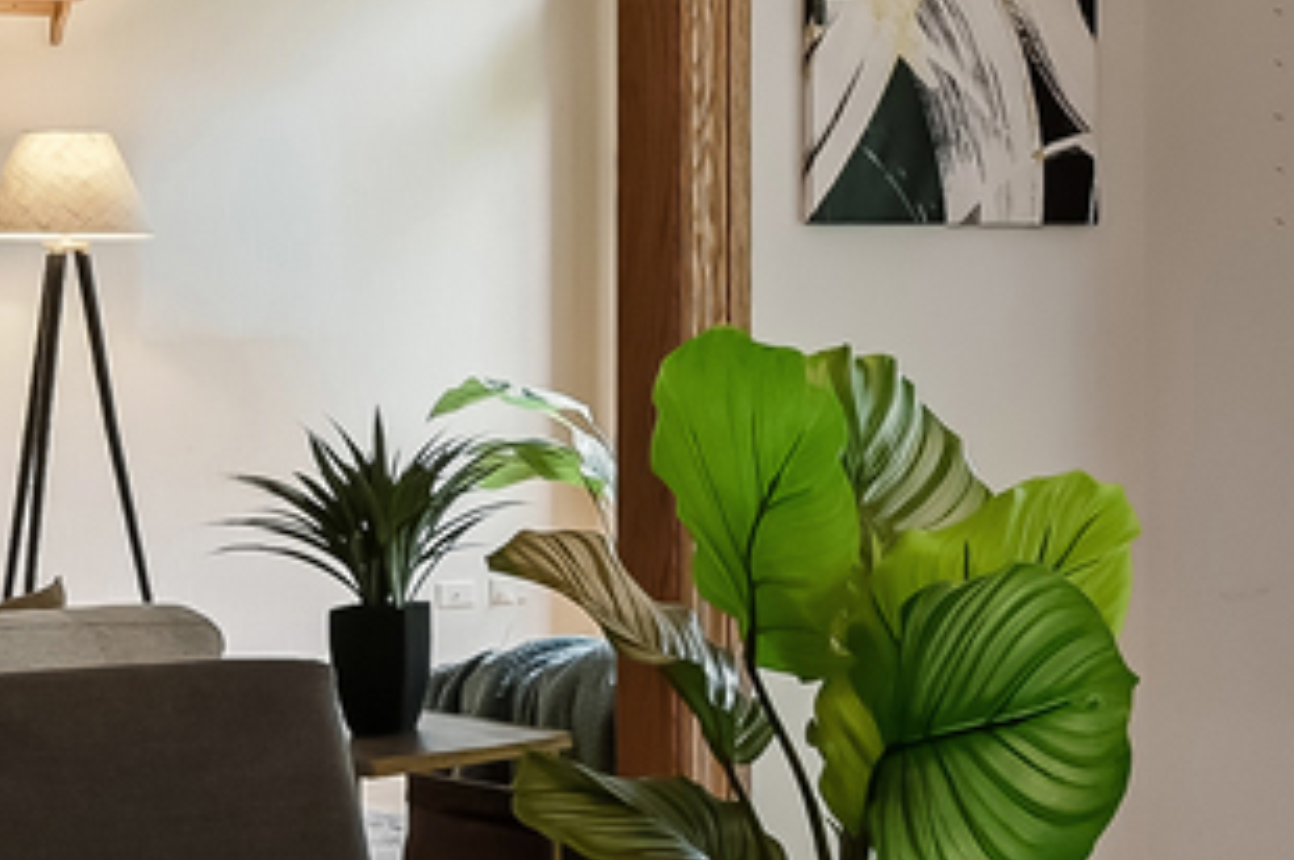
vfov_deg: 15.3
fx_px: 3196
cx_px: 1384
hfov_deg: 21.8
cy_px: 255
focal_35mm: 89
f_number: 8
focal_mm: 17
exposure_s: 1/8
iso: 400
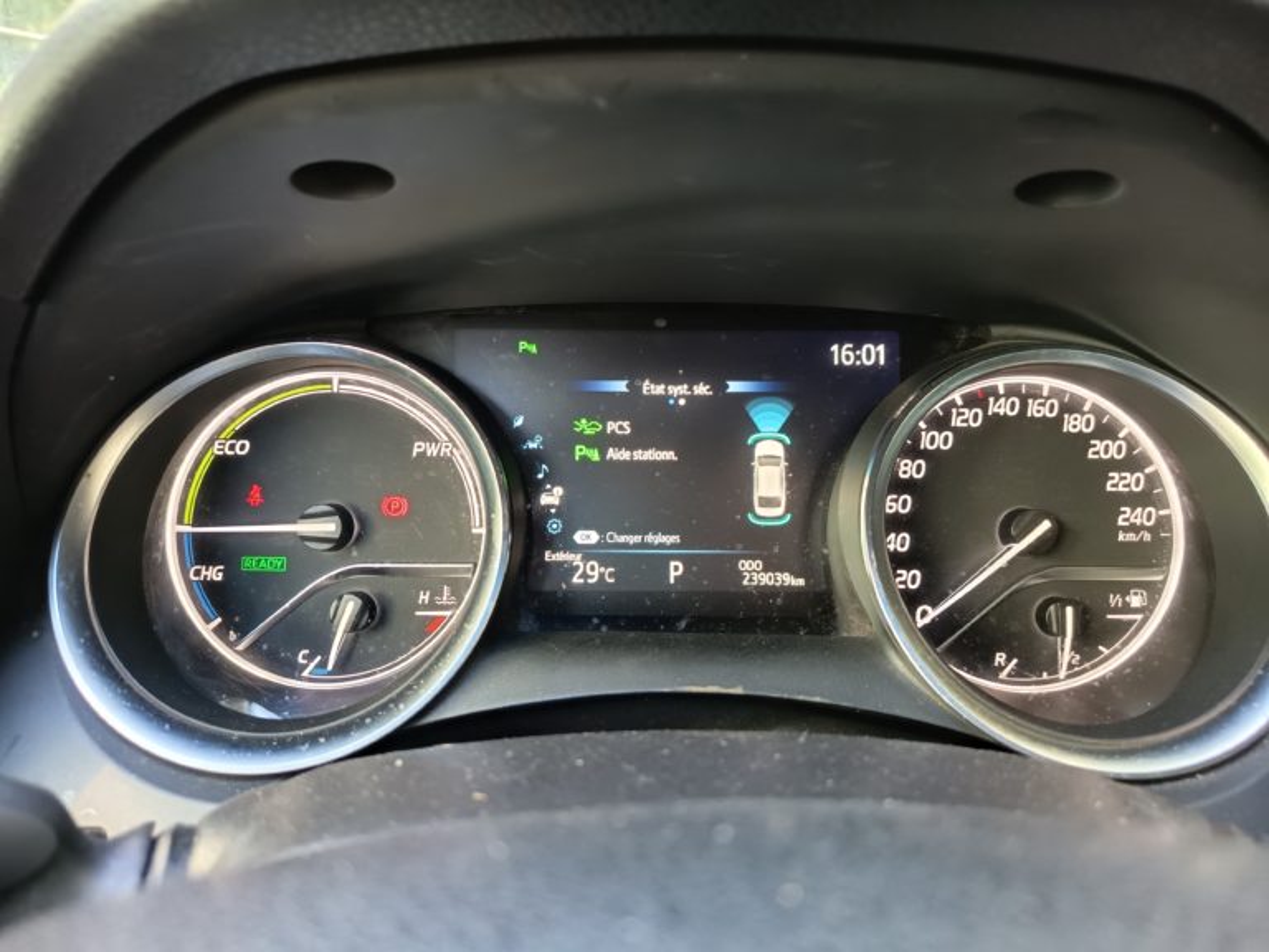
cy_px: 476
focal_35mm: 24
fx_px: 880
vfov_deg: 56.8
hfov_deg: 71.6
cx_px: 634
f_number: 1.7
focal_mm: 5.24
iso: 501
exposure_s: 1/25
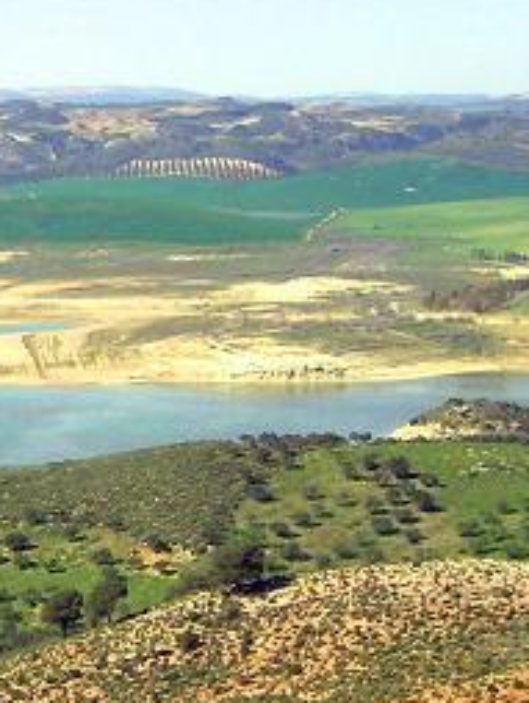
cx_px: 169
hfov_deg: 21.3
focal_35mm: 69
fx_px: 1404
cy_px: 223
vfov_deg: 27.9
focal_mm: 7.2
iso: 50
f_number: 4.8
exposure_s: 1/420
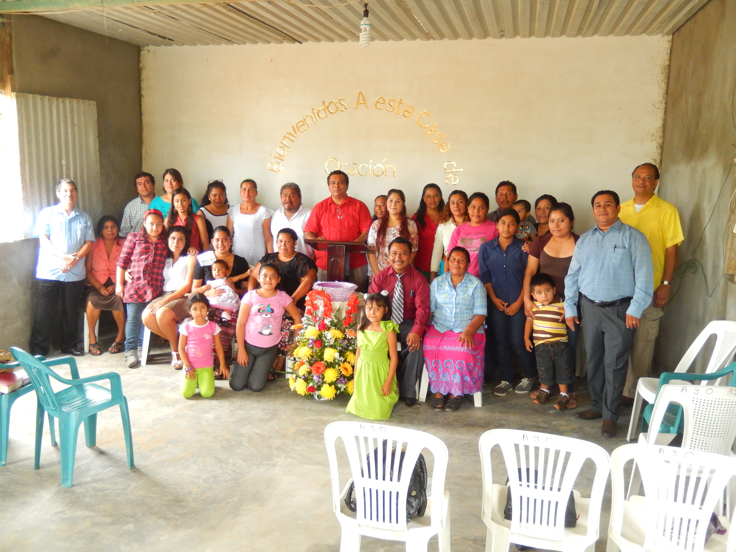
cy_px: 276
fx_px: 680
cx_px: 368
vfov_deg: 44.2
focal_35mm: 32
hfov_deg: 56.8
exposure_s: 1/25
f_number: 3.8
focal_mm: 5.7
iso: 400
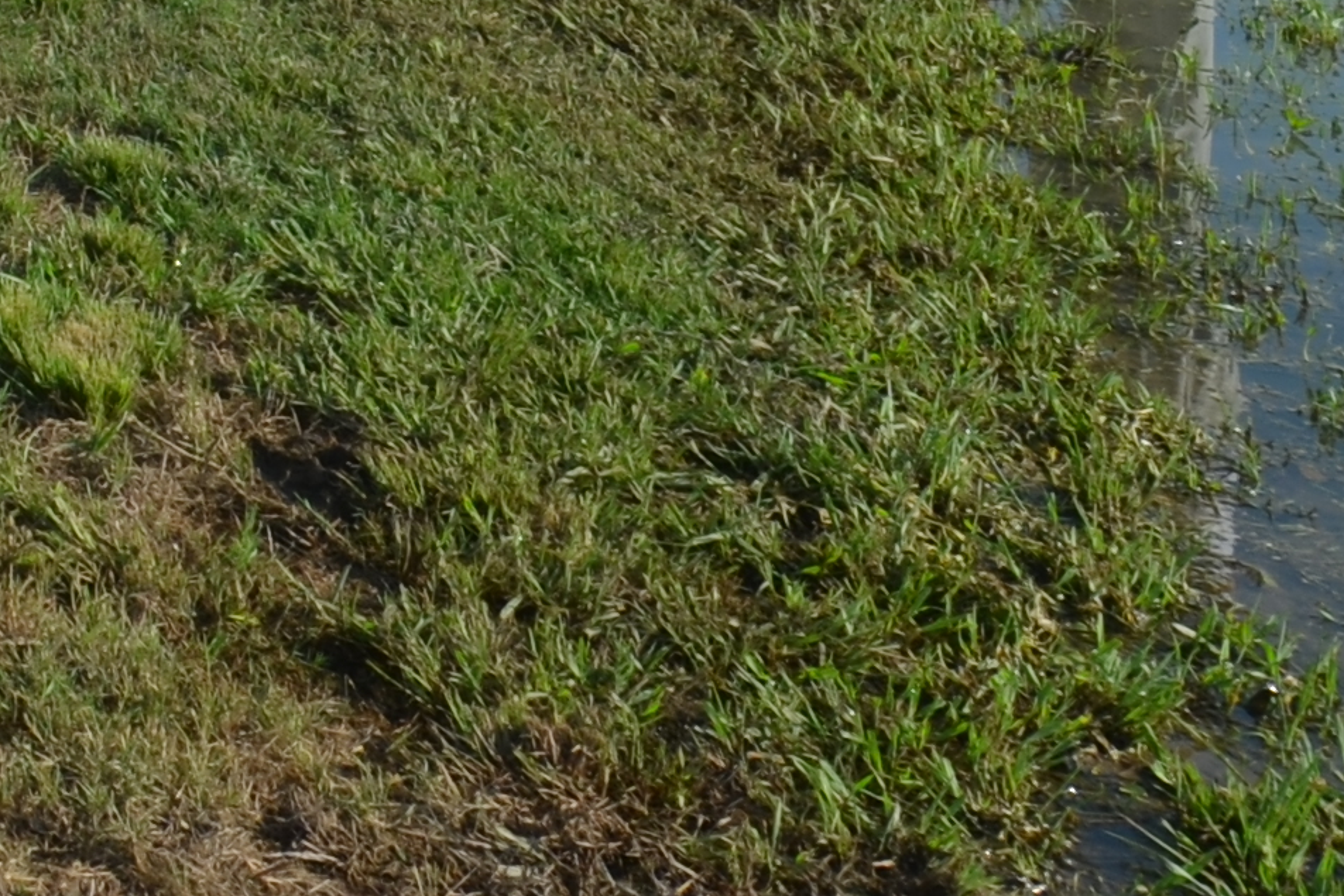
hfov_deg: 16.1
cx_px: -1463
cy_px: -1041
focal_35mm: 93
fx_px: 3472
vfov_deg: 12.5
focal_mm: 12
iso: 100
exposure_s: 1/250
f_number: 8
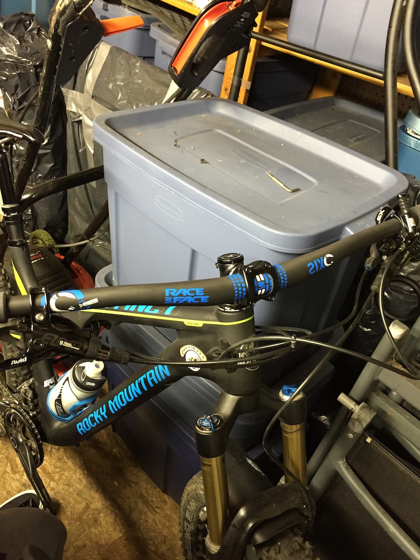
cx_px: 210
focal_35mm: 29
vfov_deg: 61.7
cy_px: 280
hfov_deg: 48.2
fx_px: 469
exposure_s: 1/17
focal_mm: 4.15
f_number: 2.2
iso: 250
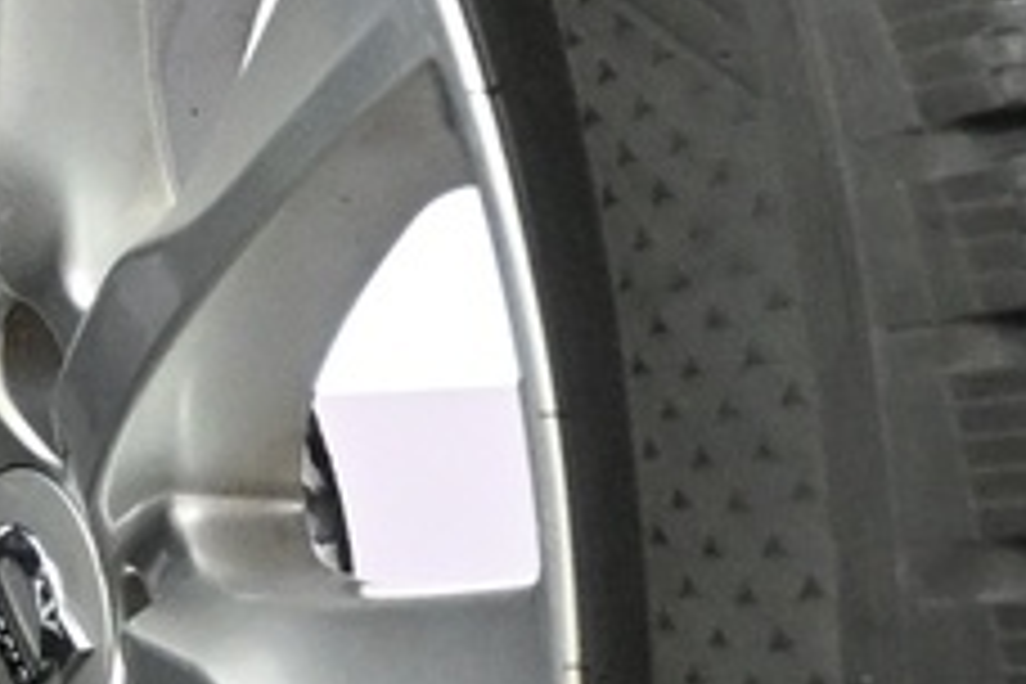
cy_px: 684
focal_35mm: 213
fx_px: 6070
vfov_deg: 6.4
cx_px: 580
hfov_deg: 9.7
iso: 3200
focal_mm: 20
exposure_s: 1/125
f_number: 3.8
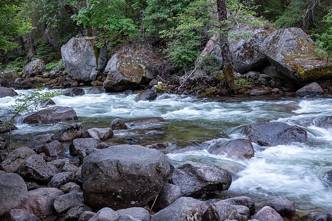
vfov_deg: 33.4
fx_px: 369
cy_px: 110
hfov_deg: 48.4
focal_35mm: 40
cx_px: 166
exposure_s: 1/13
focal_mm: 14.65
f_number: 5
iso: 100
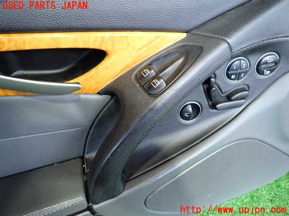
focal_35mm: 25
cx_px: 144
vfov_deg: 54.9
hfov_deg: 69.4
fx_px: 209
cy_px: 108
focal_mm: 4.5
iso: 500
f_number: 2
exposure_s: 1/30
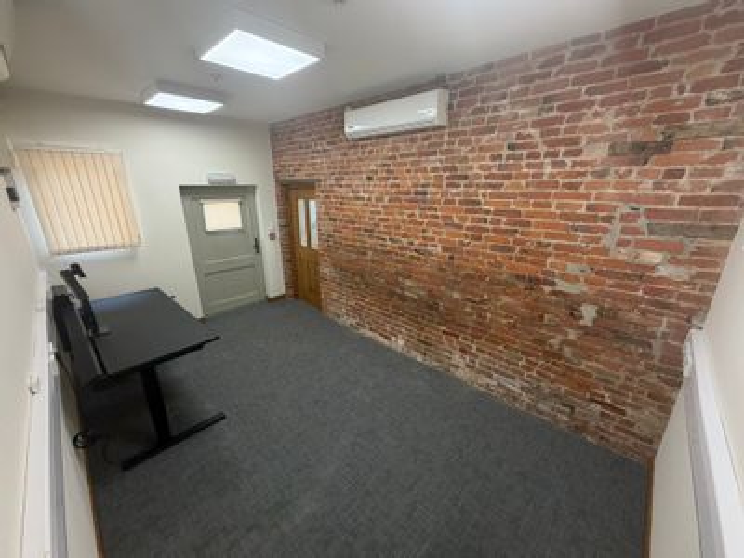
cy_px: 279
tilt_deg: -16.6
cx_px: 372
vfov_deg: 85.7
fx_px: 301
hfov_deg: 102.1
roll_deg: +0.6
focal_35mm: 14
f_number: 2.2
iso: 160
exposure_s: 1/100
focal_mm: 2.22
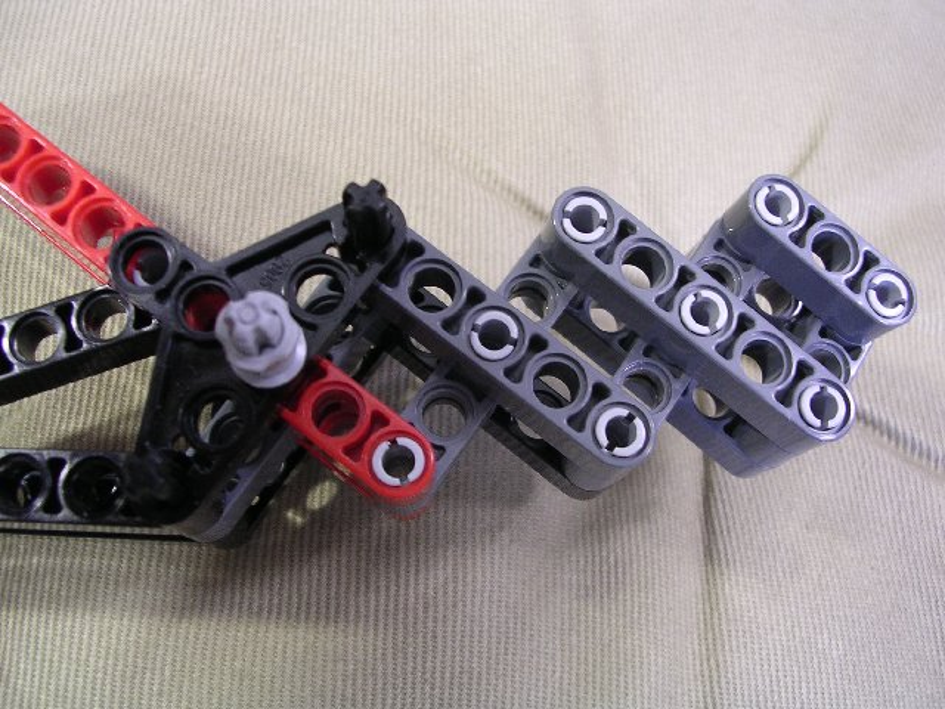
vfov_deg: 37.7
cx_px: 472
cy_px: 354
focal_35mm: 38
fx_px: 1037
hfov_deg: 49.0
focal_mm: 5.8
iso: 122
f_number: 2.8
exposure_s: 1/3.8
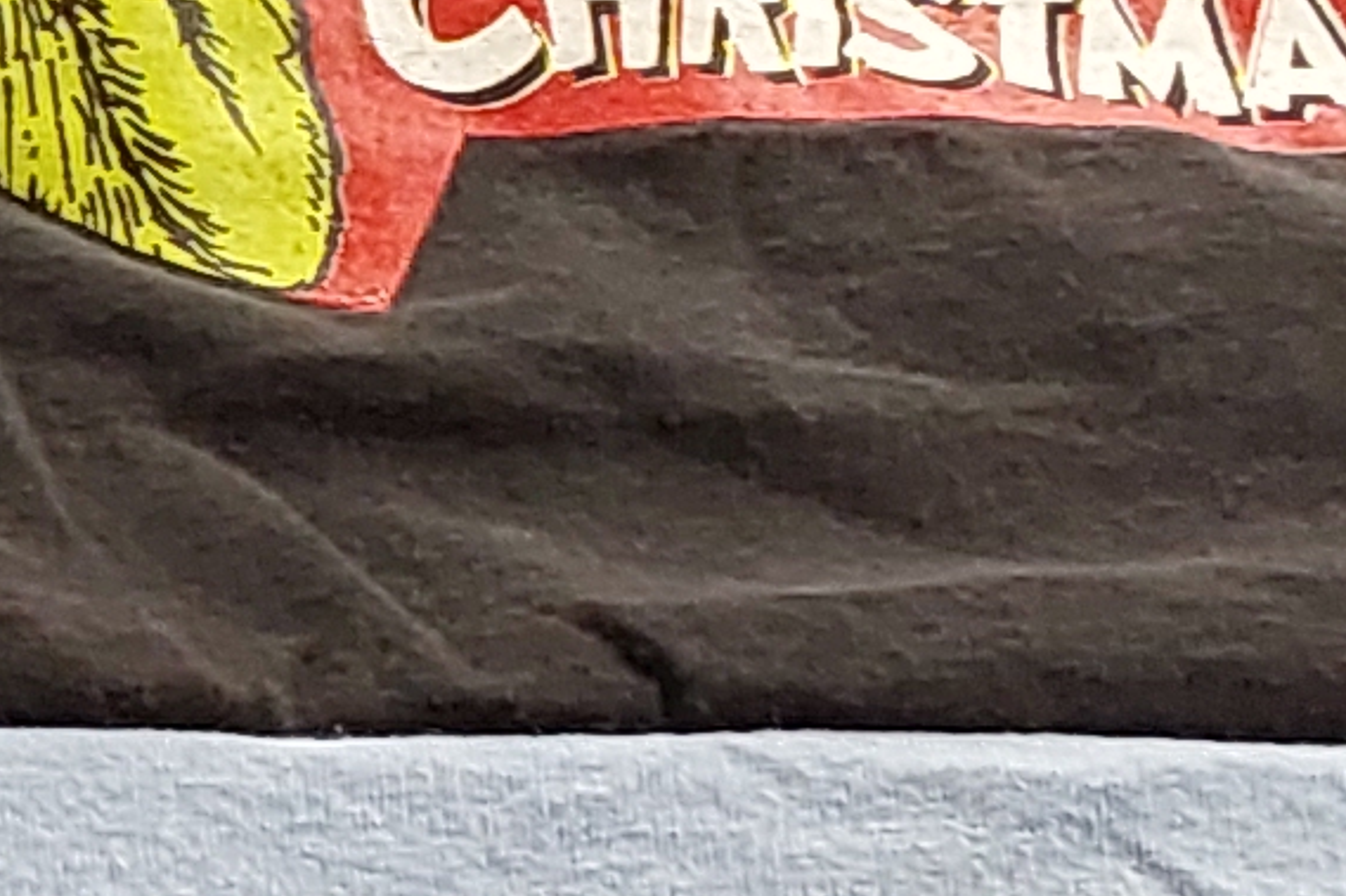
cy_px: 336
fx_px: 6242
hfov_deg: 11.7
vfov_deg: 8.2
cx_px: -759
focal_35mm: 167
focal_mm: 2.91
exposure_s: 1/60
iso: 200
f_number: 1.9
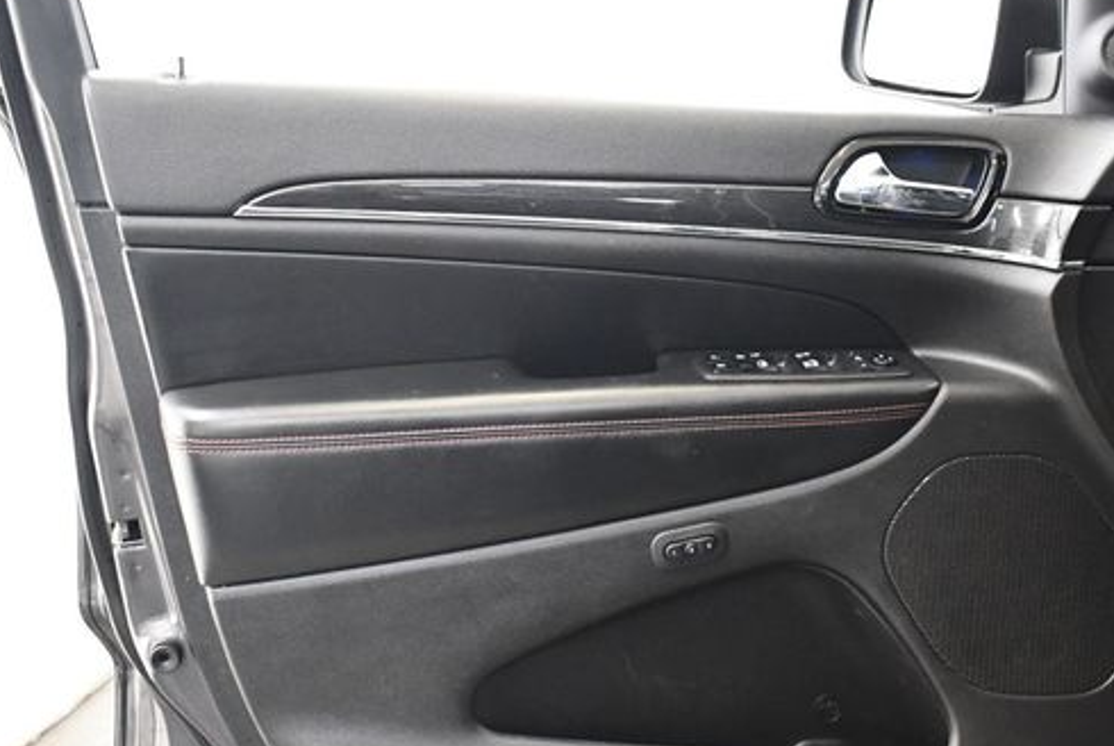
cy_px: 453
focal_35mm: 47
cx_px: 641
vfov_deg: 28.6
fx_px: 1456
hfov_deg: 41.8
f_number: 3.5
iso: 3200
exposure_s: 1/60
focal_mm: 18
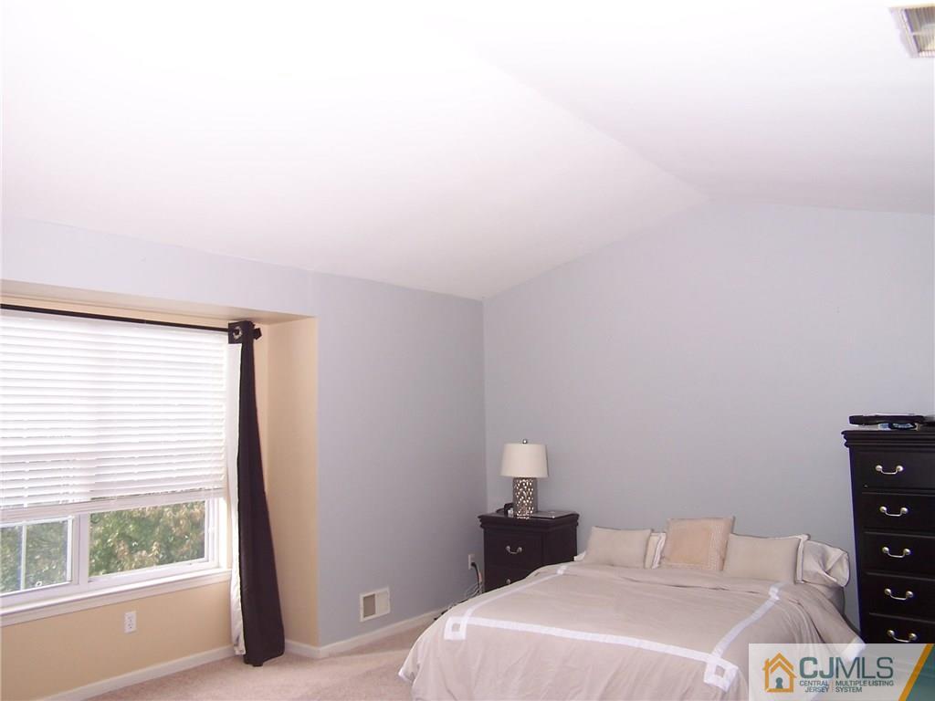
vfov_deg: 36.0
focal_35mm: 40
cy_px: 350
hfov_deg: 46.8
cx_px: 468
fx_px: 1080
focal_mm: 6.7
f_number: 2.8
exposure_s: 1/60
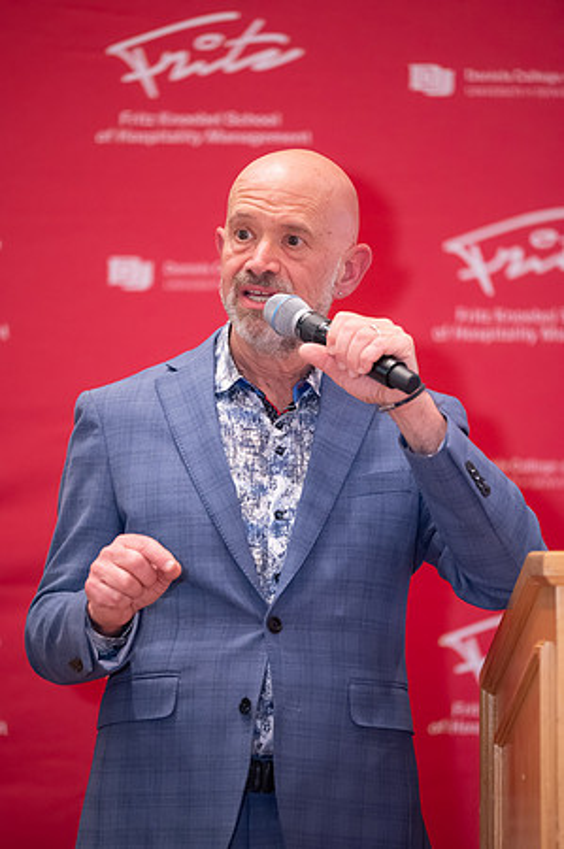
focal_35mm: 200
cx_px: 282
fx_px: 4711
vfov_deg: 10.3
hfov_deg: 6.9
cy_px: 424
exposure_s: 1/80
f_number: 2.8
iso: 8000
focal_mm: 200
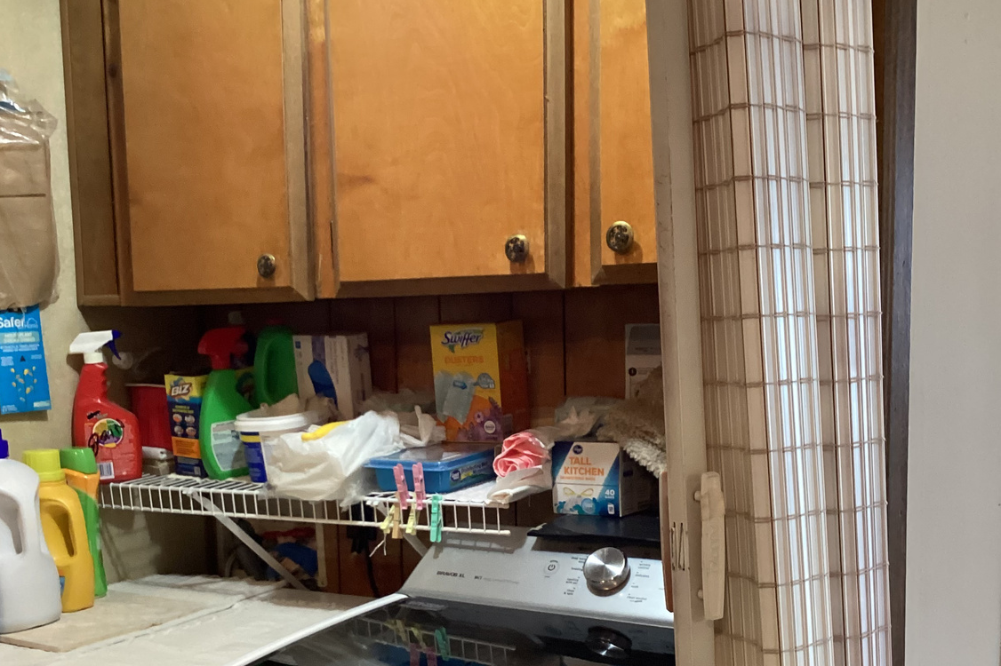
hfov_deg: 44.5
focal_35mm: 44
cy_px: 474
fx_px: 1223
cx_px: 490
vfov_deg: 30.1
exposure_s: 1/40
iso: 250
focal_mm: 3.3
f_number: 2.4
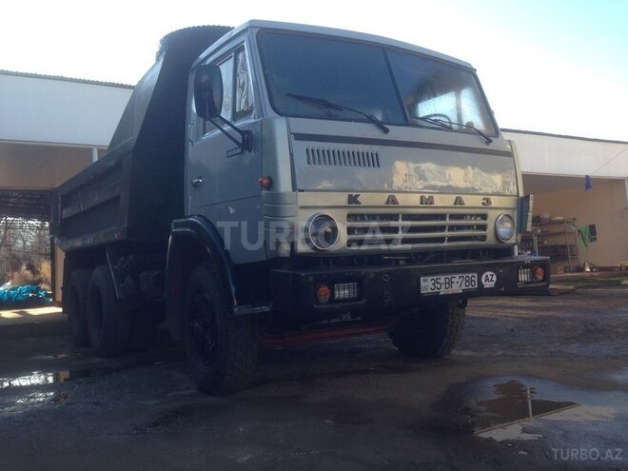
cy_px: 236
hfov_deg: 55.4
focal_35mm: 33
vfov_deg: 42.9
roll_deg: +3.4
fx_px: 599
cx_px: 314
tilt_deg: +5.8
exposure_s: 1/308
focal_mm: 4.12
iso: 50
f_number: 2.4
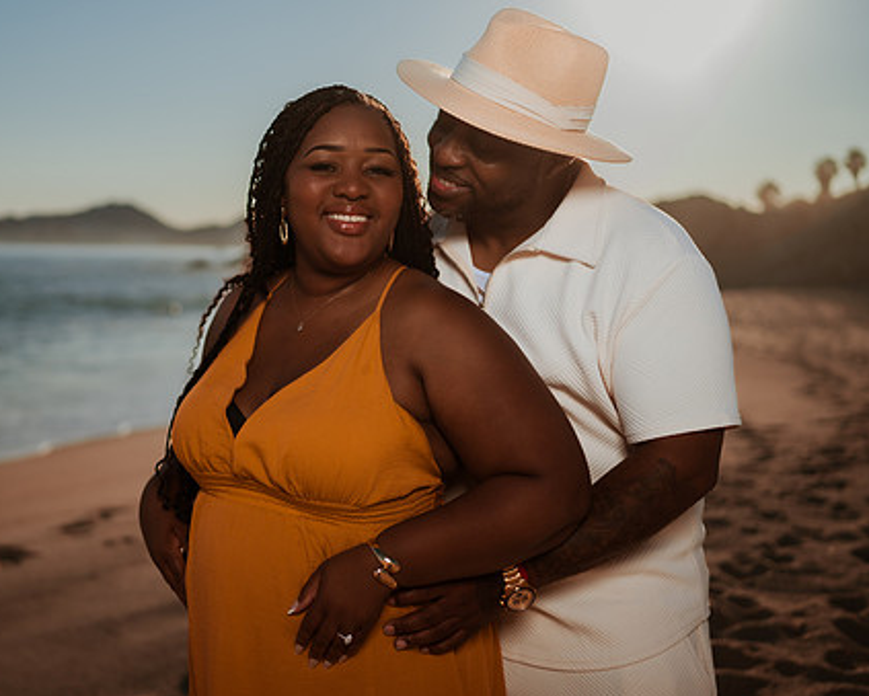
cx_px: 302
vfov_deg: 33.5
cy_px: 346
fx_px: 1158
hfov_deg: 40.7
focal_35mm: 45
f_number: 1.8
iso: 100
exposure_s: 1/6400
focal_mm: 35
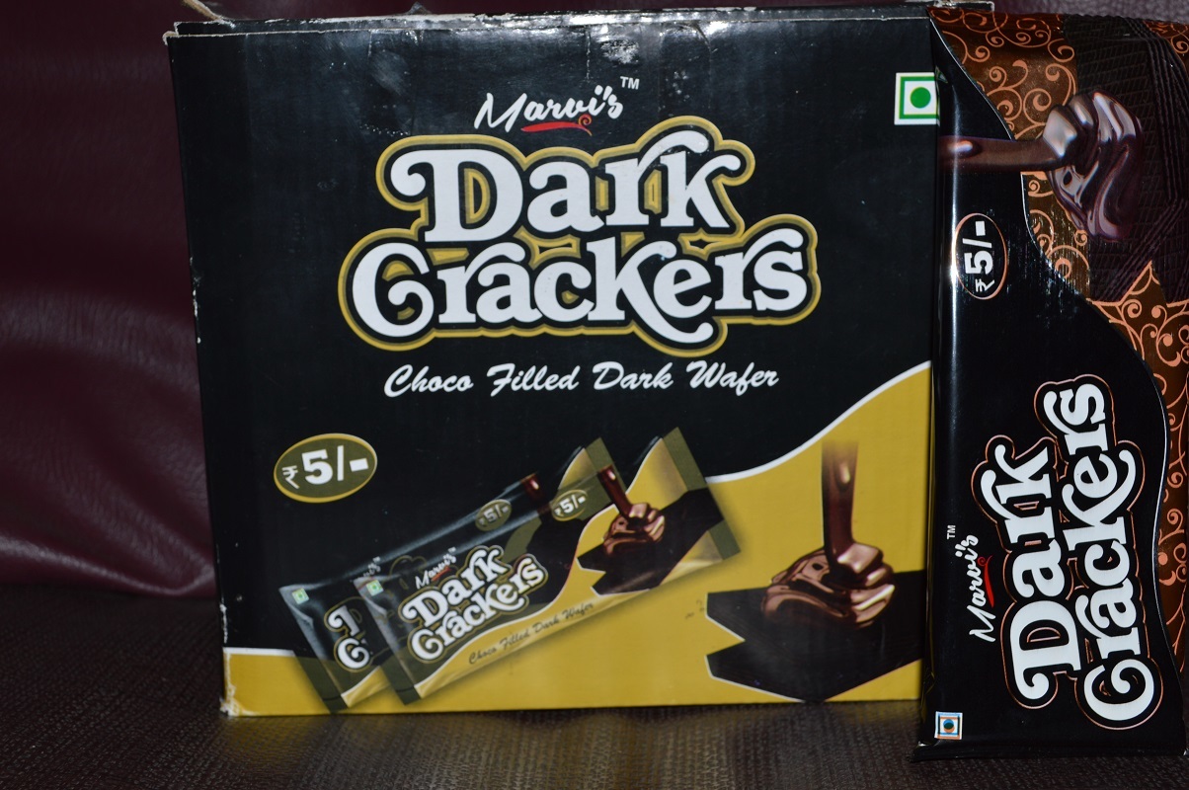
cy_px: 395
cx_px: 594
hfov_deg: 43.6
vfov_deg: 29.8
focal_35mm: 45
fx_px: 1485
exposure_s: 1/60
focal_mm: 30
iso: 100
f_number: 8
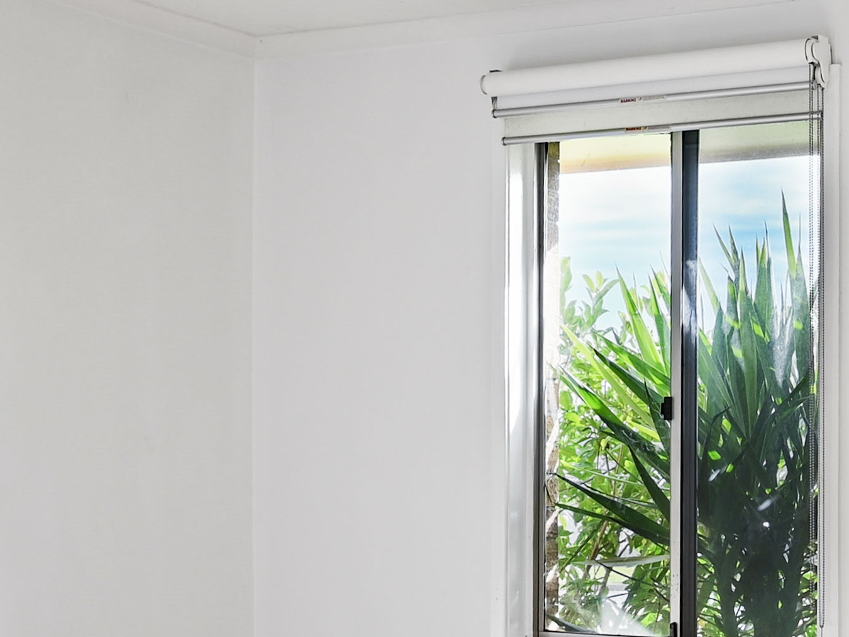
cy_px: 539
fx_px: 1472
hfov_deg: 30.1
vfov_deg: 23.9
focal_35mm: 60
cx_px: 832
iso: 100
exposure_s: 1/6
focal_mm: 14
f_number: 7.1
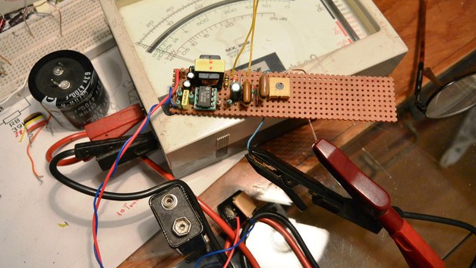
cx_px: 235
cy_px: 112
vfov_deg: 37.7
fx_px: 391
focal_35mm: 31
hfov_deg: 62.6
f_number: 3.5
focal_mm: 11
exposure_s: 1/125
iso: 1000
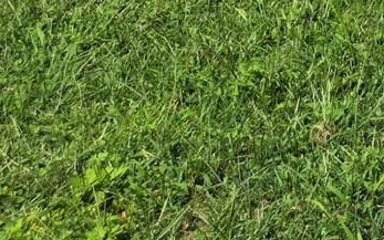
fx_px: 1507
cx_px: 919
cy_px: -495
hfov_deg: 11.8
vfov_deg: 7.8
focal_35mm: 144
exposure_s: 1/2352
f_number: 1.8
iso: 25
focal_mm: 5.4
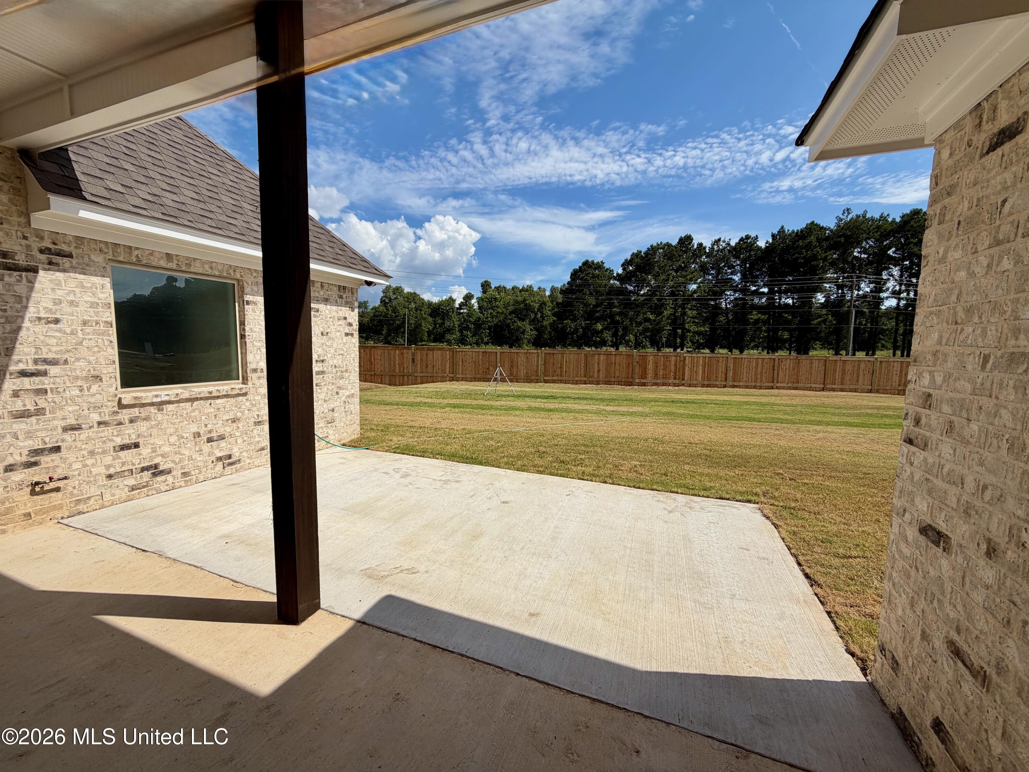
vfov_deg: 85.7
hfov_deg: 102.1
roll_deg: -0.6
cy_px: 386
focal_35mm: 14
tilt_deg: -4.9
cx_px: 514
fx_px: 416
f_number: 2.2
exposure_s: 1/1613
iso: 20
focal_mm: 2.22
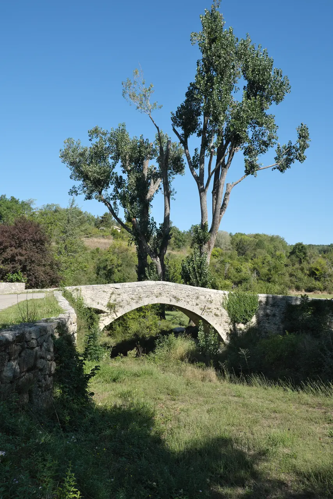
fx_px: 430
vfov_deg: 60.3
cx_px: 166
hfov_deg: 42.3
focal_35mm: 31
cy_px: 250
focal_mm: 20.5
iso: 125
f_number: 9
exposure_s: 1/250
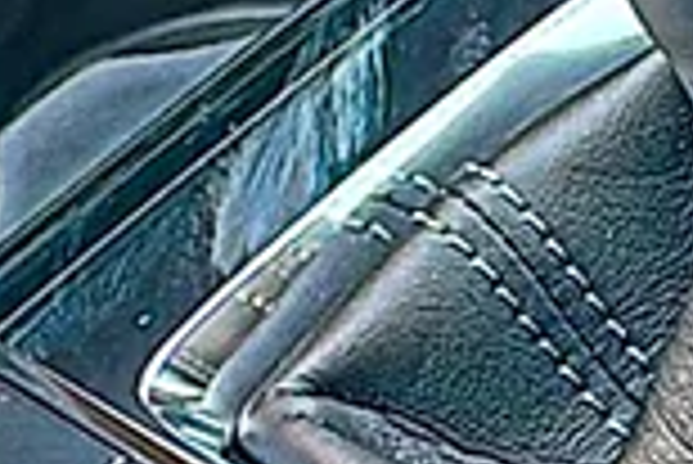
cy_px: 385
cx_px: 1040
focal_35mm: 213
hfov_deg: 9.4
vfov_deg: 6.5
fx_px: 4104
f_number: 1.78
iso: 50
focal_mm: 6.86
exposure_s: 1/74
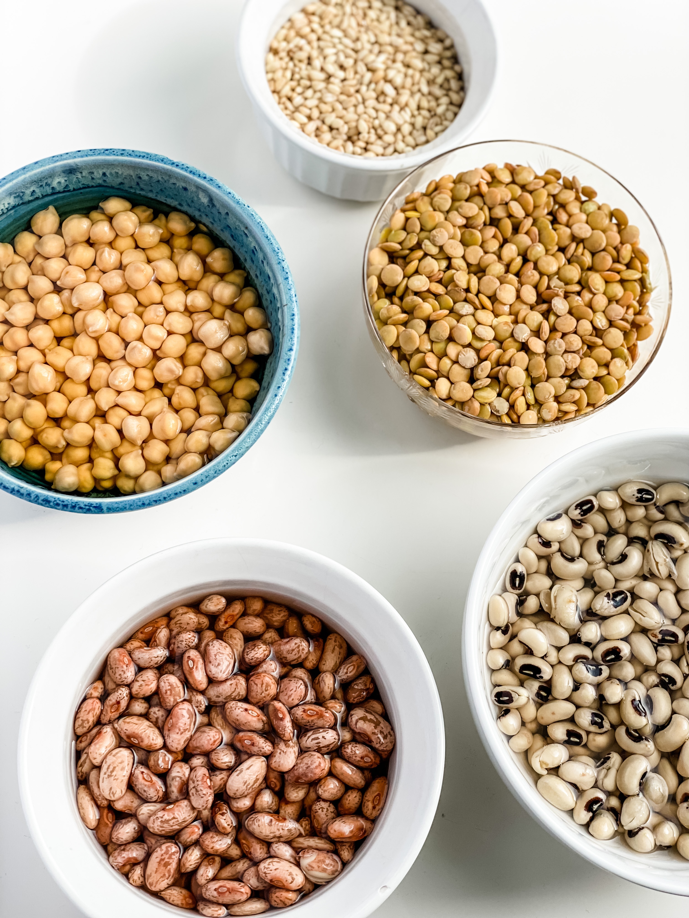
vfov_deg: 36.8
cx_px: 344
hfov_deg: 28.0
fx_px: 1380
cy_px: 459
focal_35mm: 52
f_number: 2
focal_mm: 6
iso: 20
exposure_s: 1/300
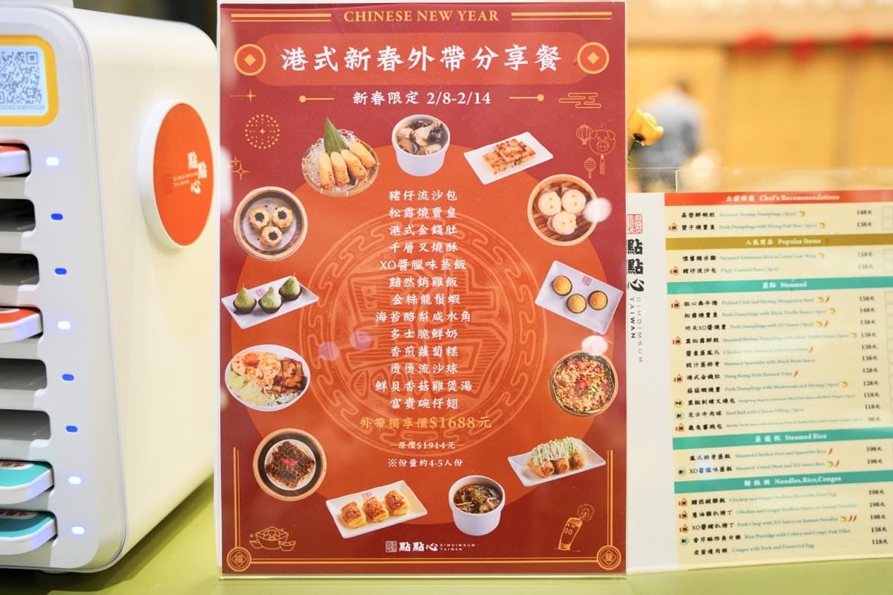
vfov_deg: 33.0
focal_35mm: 40
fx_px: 1005
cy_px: 298
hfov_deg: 47.9
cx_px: 446
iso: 1600
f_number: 3.5
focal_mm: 40.5
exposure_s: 1/160
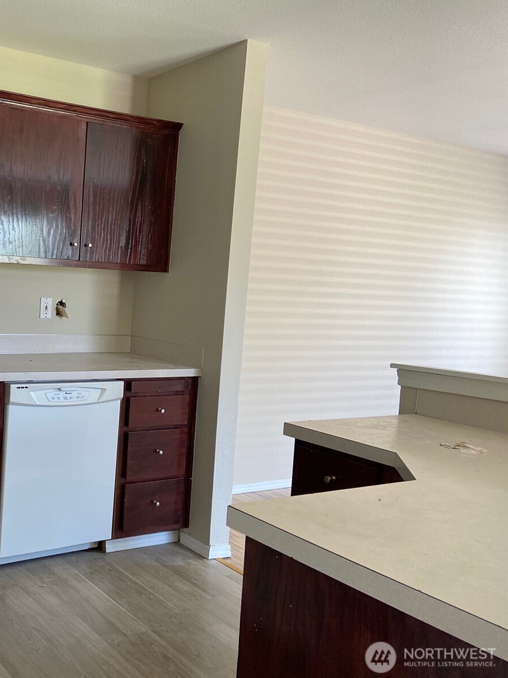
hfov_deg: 38.1
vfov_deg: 52.6
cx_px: 57
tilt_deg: -4.5
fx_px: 685
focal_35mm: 35
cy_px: 338
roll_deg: -2.8
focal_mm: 4.25
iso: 200
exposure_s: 1/60
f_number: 1.8
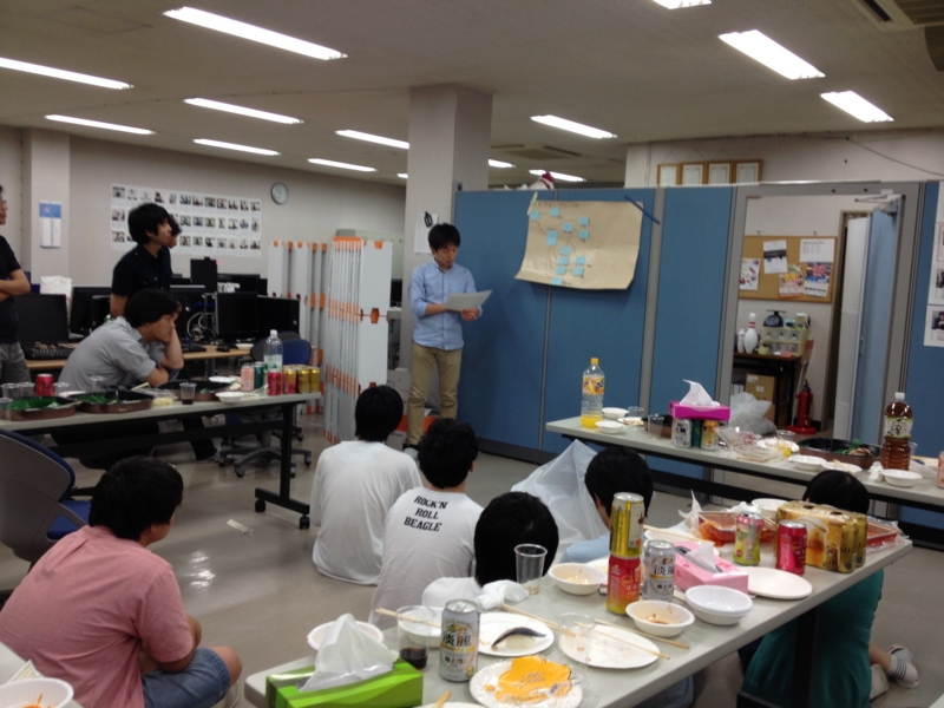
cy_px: 354
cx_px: 472
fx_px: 954
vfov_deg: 40.7
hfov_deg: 52.6
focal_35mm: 35
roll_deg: -2.3
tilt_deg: -6.9
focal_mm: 4.28
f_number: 2.4
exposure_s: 1/30
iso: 50
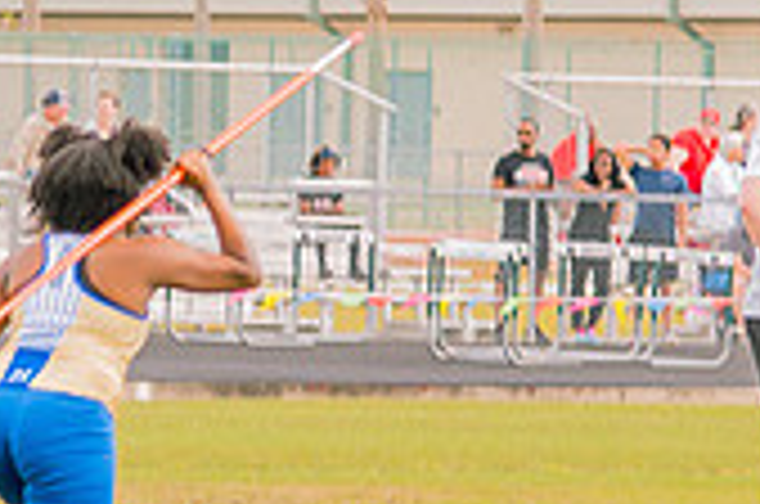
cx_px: 322
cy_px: 338
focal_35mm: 627
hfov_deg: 3.3
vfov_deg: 2.2
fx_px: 13212
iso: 200
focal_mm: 86
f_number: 4
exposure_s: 1/200
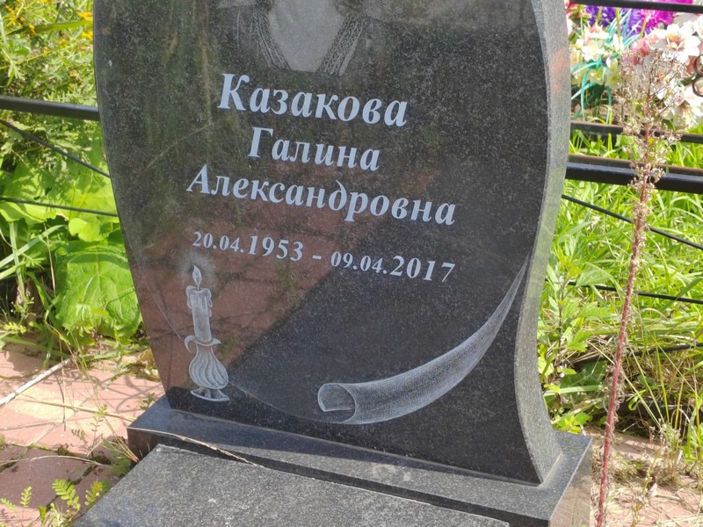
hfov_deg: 29.4
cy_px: 264
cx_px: 352
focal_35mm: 66
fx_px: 1340
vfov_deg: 22.3
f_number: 1.9
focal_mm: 5.52
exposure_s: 1/400
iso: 100
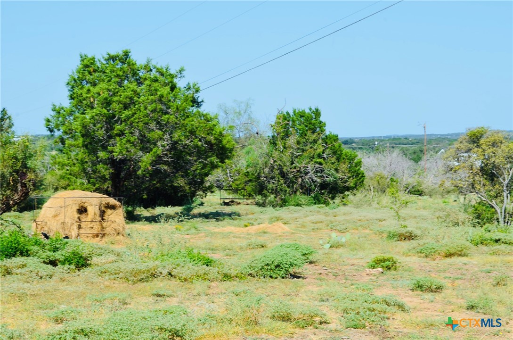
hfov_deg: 28.1
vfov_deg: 18.8
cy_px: 170
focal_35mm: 72
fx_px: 1024
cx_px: 256
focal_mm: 48
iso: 160
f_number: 11
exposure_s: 1/125
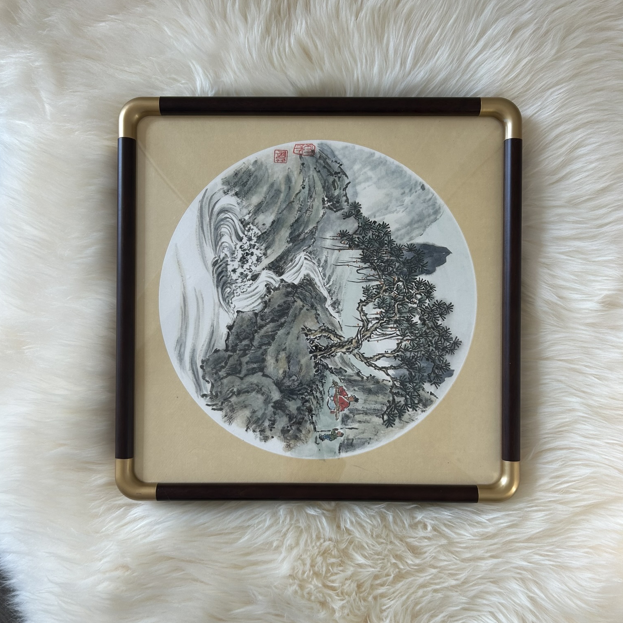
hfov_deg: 52.5
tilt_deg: -89.4
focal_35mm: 31
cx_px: 313
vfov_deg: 52.4
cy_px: 348
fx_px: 631
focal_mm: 5.7
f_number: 1.5
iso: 40
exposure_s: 1/241
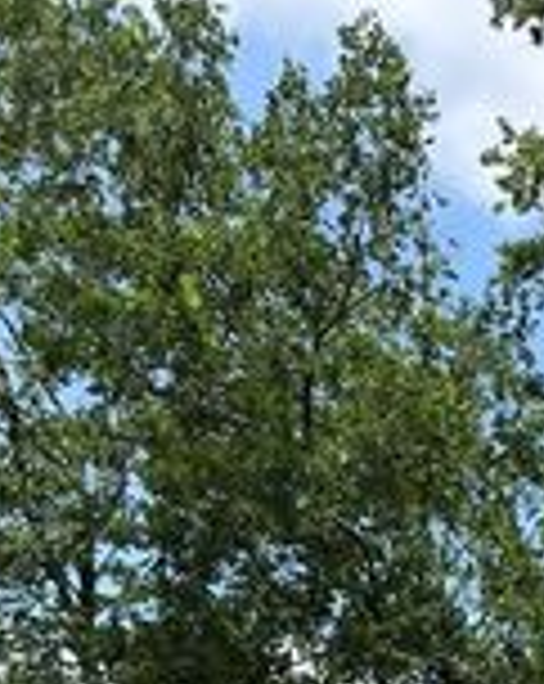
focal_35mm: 103
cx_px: 773
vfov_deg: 14.4
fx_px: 2079
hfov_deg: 14.1
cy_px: 1487
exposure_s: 1/3745
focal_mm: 6.76
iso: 100
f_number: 1.78
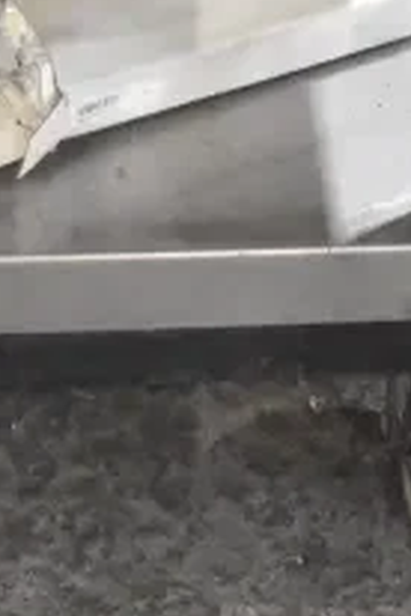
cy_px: -650
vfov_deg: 10.8
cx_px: 146
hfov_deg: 8.0
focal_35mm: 172
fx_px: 2945
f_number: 7.1
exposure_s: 1/200
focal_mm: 26
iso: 6400
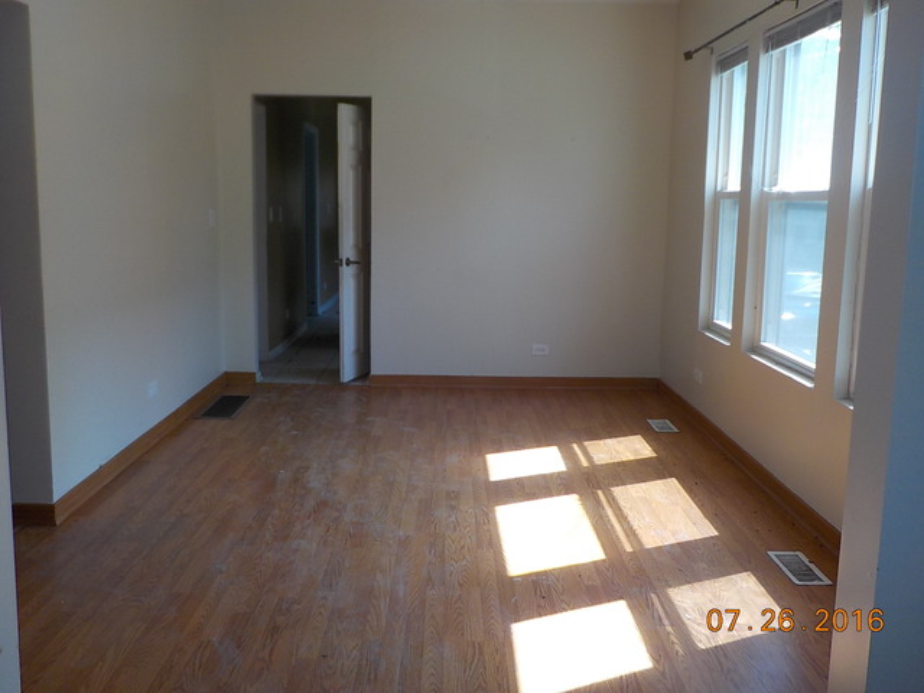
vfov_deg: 46.8
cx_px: 462
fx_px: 801
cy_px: 346
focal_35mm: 30
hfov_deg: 60.0
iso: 125
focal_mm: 4.1
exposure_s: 1/100
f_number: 3.3
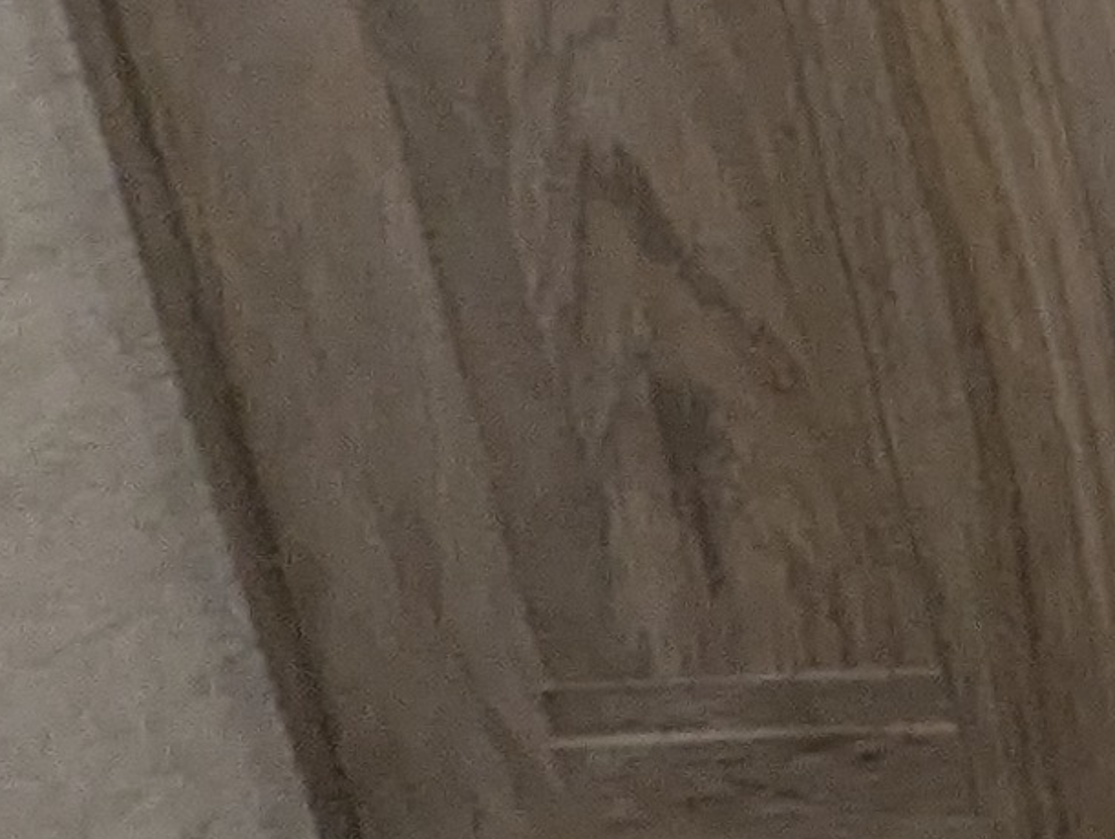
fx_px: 3451
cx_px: 3502
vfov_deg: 13.4
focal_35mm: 107
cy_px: -249
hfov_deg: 10.7
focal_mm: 2.35
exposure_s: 1/84.4
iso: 403
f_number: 2.2
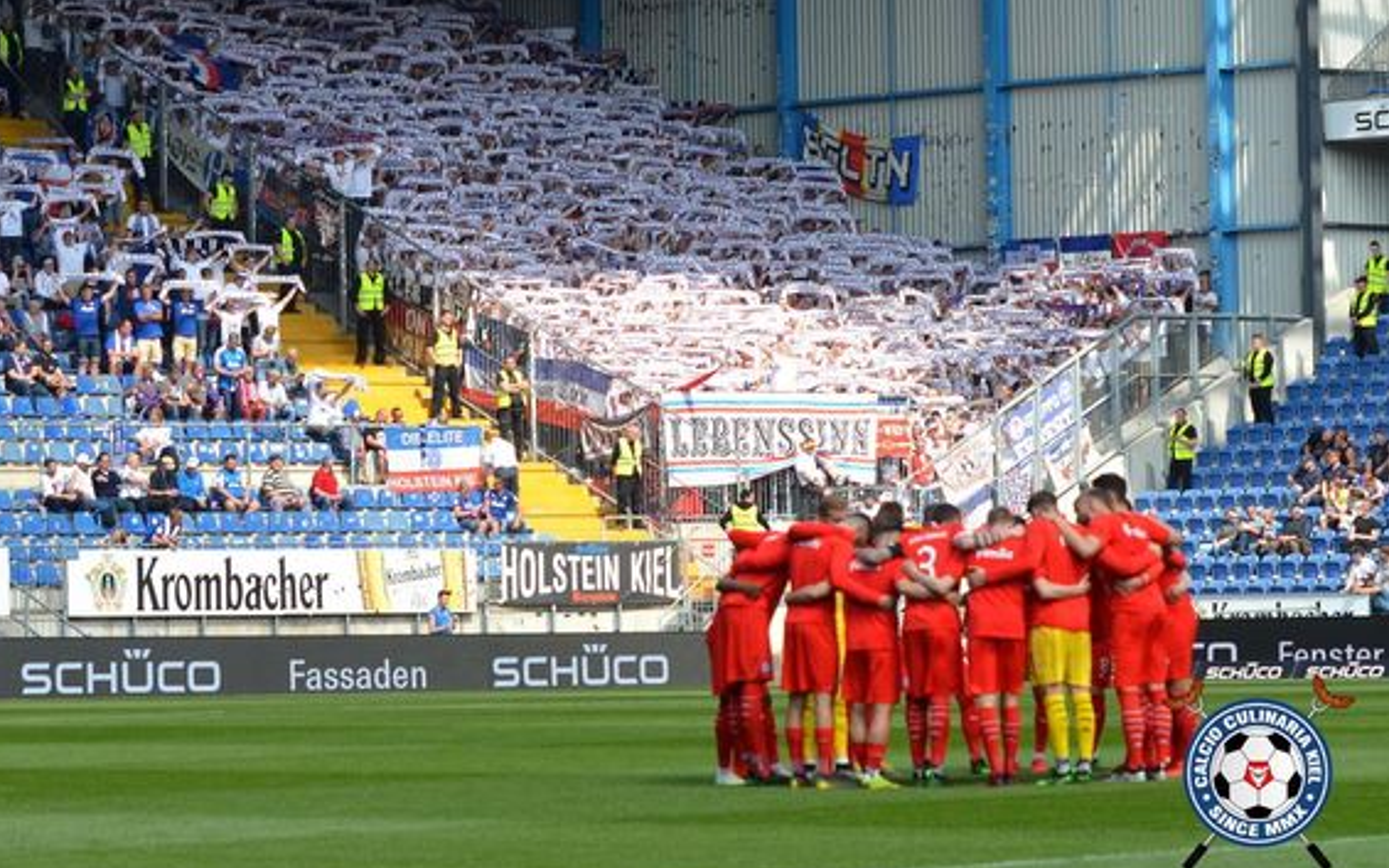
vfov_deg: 12.1
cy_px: 423
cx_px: 691
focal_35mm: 108
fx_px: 4088
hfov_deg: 19.3
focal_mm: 70
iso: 250
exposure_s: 1/1000
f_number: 4.5
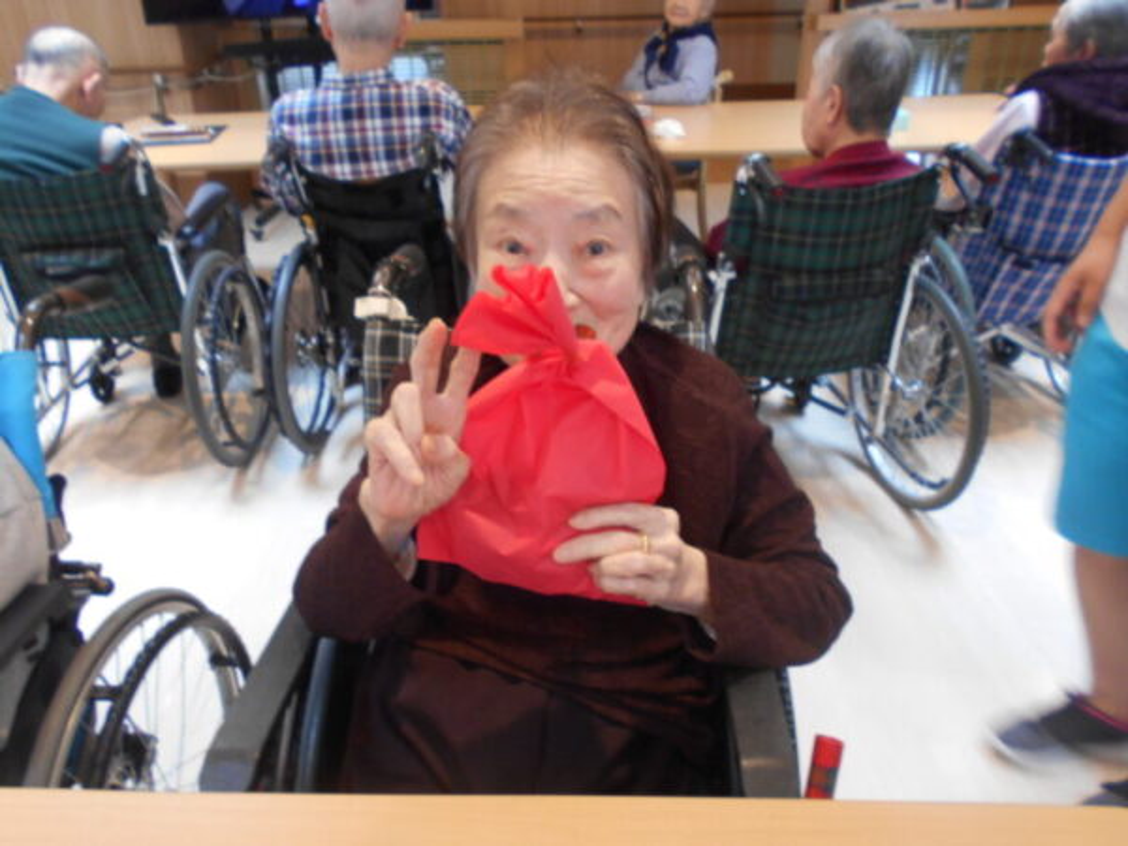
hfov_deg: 67.3
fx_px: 847
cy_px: 423
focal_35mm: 26
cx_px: 564
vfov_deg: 53.1
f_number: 3.2
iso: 200
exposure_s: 1/30
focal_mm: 4.6
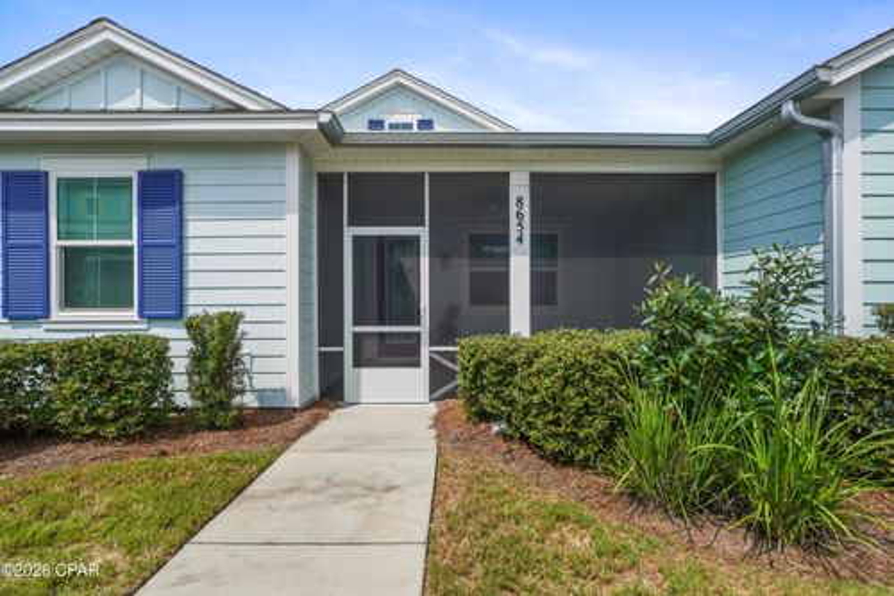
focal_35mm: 15
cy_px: 298
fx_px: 372
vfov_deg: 77.3
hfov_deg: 100.4
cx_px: 447
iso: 100
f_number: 6.3
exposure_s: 1/320
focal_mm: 10
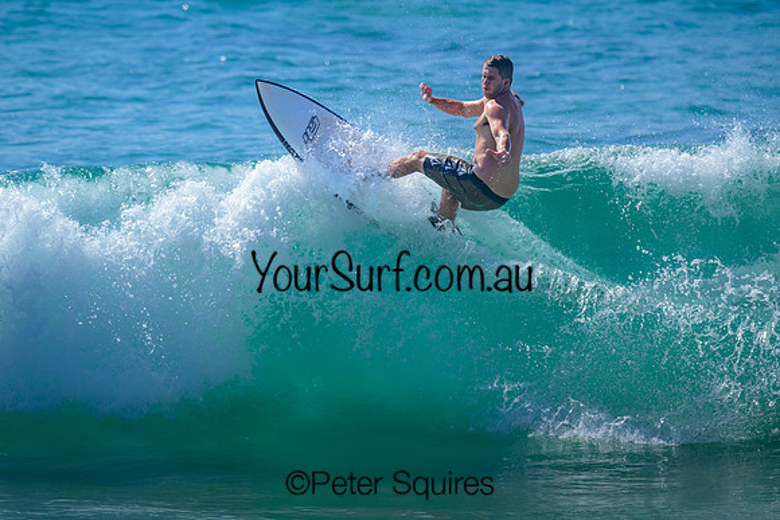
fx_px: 23857
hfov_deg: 1.9
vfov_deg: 1.2
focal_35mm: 1101
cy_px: 162
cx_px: 341
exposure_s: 1/3200
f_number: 6.3
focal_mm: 800
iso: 360
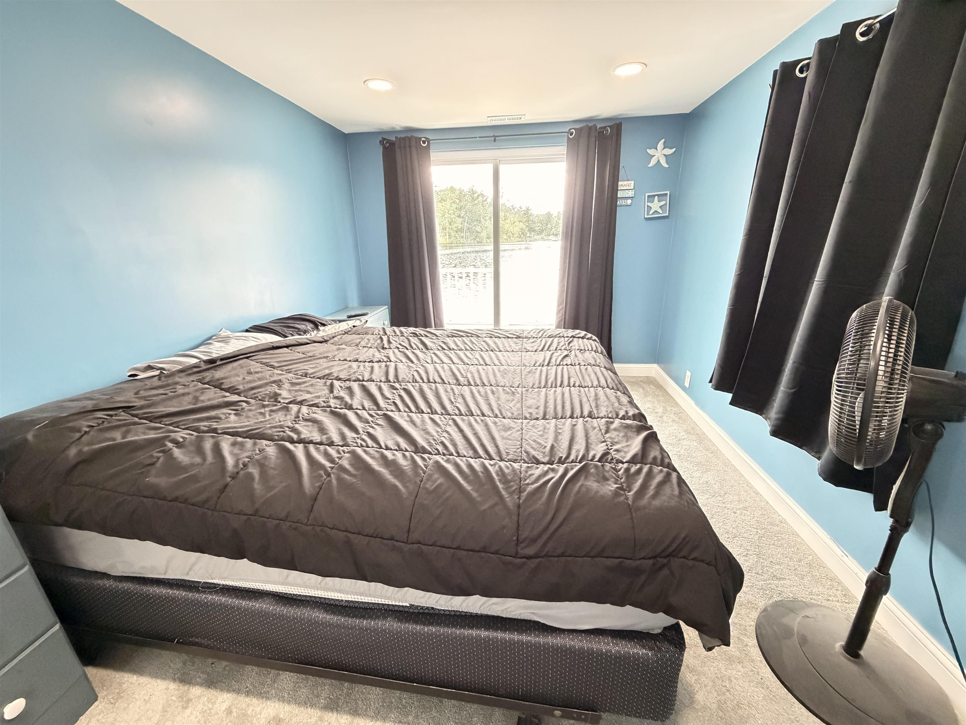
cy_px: 362
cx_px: 483
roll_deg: +1.8
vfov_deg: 85.7
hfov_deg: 102.1
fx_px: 391
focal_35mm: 14
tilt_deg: -16.2
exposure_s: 1/60
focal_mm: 2.22
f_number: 2.2
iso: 800
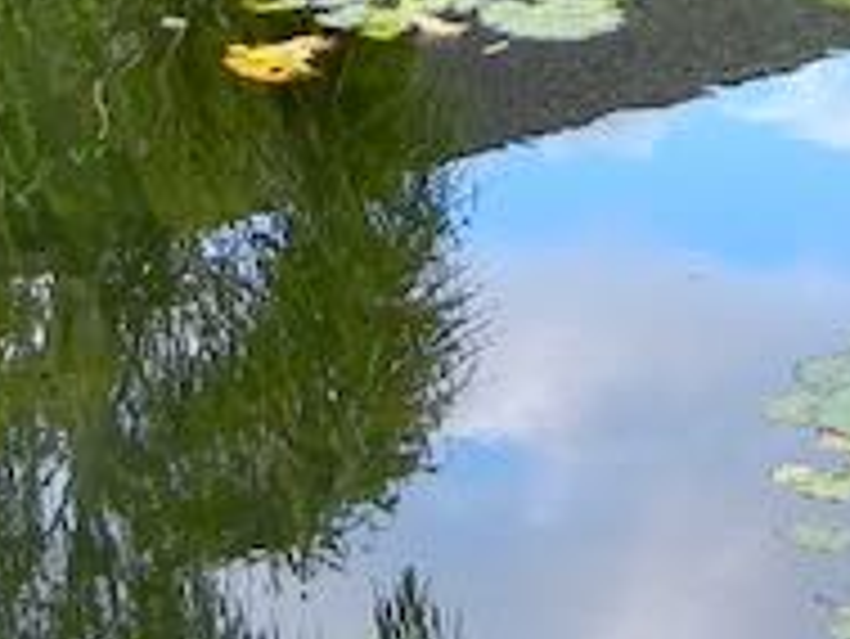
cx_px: 364
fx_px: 4521
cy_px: -940
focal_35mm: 184
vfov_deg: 7.5
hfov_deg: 10.7
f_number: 3.6
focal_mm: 6.2
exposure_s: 1/123
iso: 160
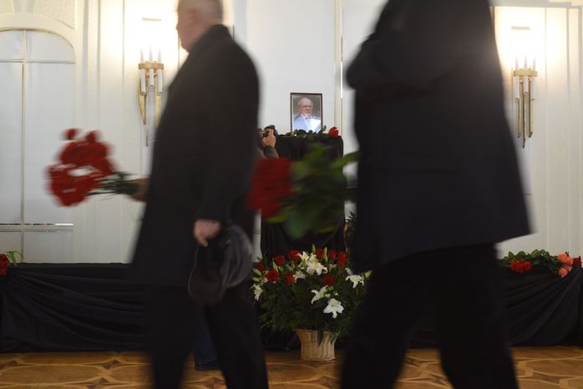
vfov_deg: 27.0
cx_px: 292
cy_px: 194
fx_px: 810
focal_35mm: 50
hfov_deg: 39.6
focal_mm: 50
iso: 1600
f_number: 5.6
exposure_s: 1/25
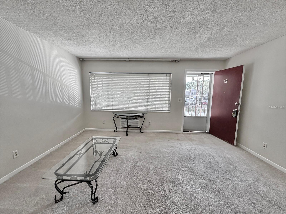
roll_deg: -0.6
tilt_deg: -7.6
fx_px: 116
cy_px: 107
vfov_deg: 85.7
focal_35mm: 14
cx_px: 143
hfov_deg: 102.1
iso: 160
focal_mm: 2.22
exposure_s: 1/120
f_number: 2.2
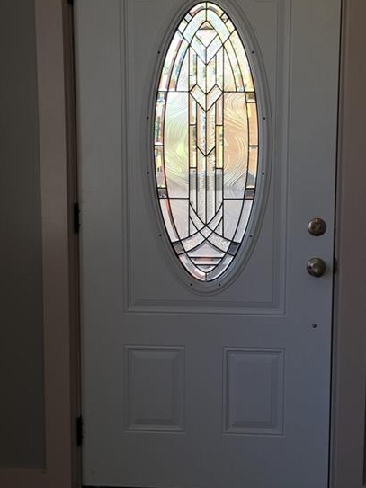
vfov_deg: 45.5
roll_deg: -0.1
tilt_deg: -7.2
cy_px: 194
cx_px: 221
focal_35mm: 41
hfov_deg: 35.0
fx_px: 578
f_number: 2.2
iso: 25
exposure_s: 1/60
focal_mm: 4.15
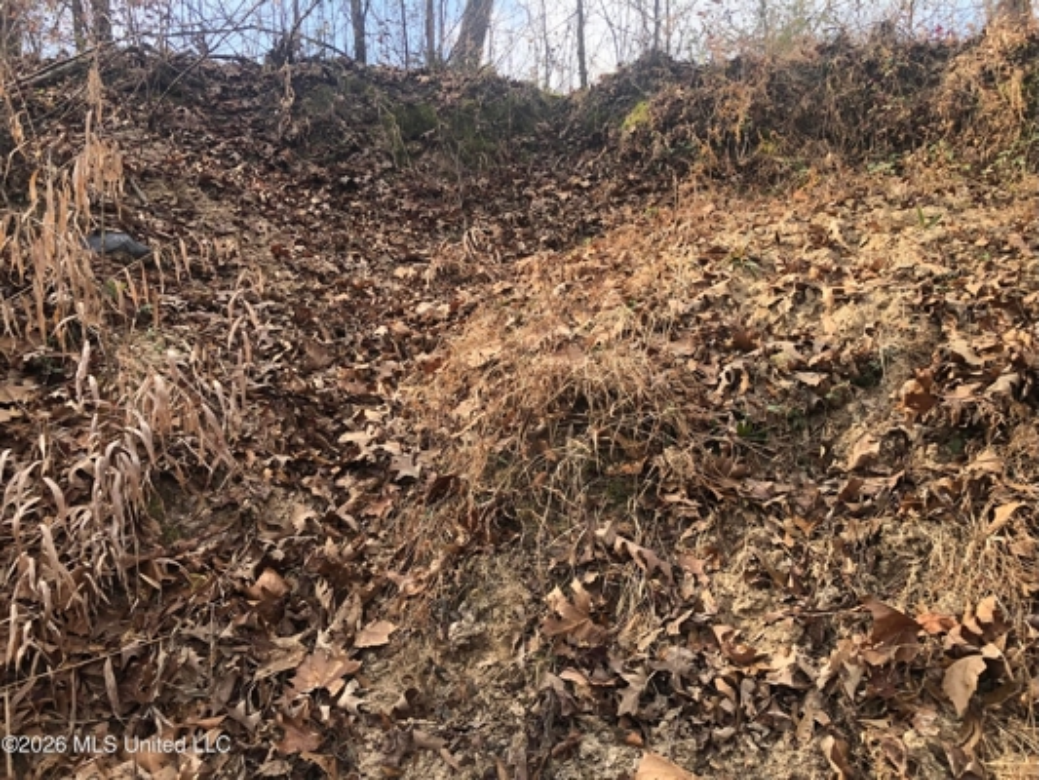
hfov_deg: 63.4
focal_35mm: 28
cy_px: 390
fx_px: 841
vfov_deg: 49.8
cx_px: 520
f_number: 1.8
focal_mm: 3.99
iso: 20
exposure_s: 1/345
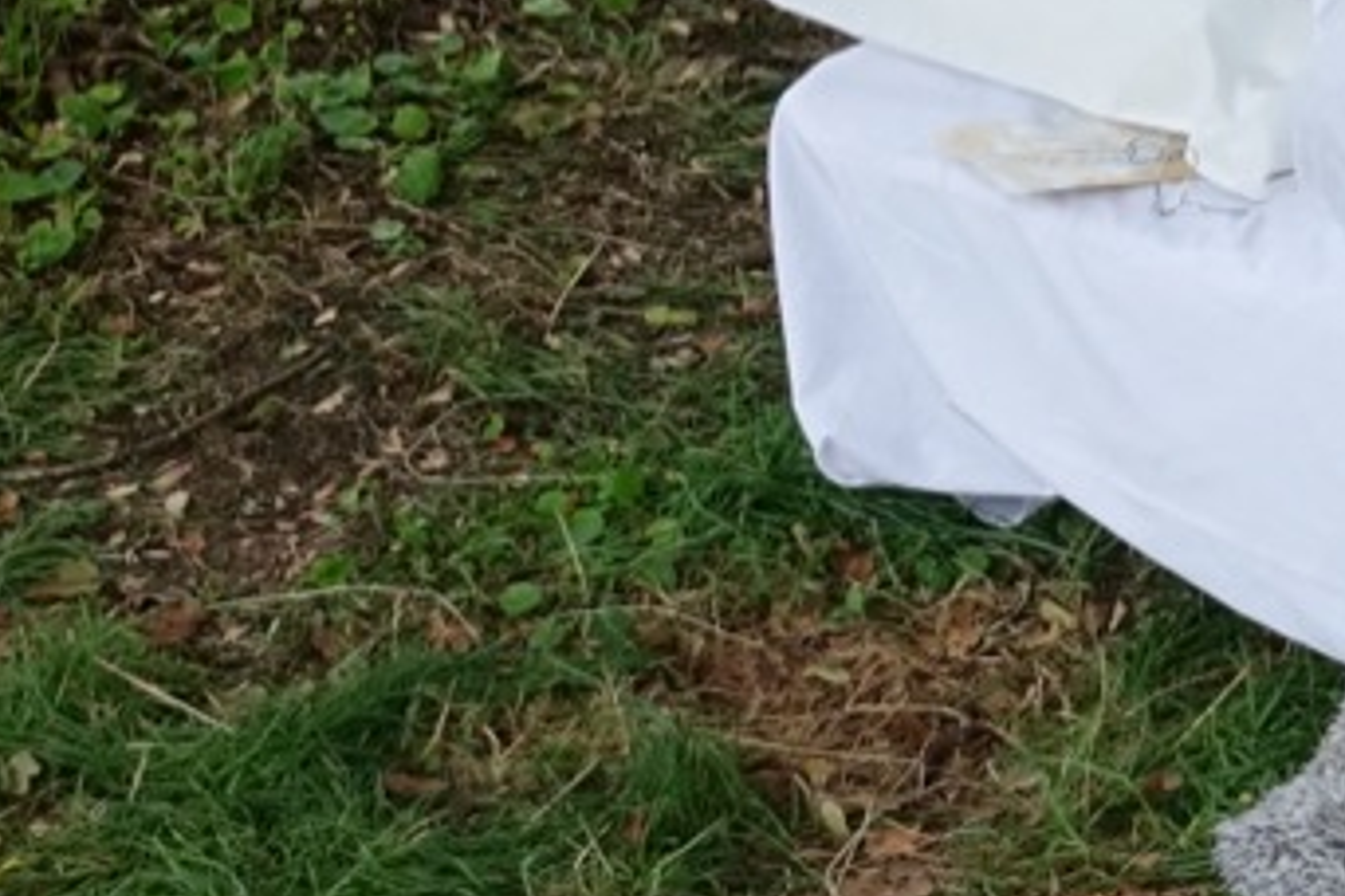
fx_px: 4894
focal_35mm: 131
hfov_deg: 13.7
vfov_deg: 10.3
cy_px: -206
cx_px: 2548
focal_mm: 11.77
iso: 500
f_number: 8
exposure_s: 1/125
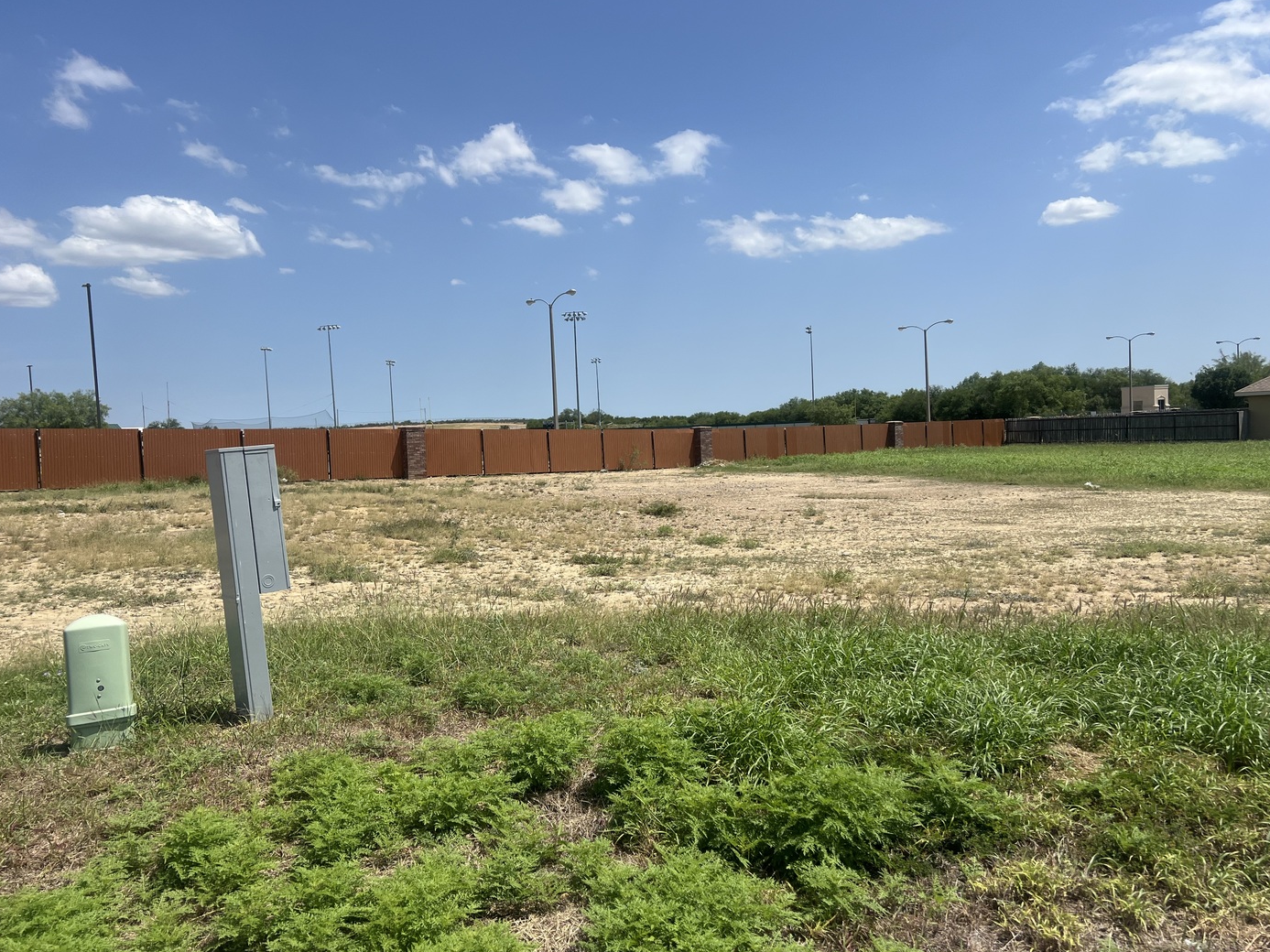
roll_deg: +4.5
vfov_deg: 51.3
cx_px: 638
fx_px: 990
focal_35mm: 27
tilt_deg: -3.8
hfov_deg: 65.3
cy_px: 476
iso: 50
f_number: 1.5
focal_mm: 5.7
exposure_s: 1/6211
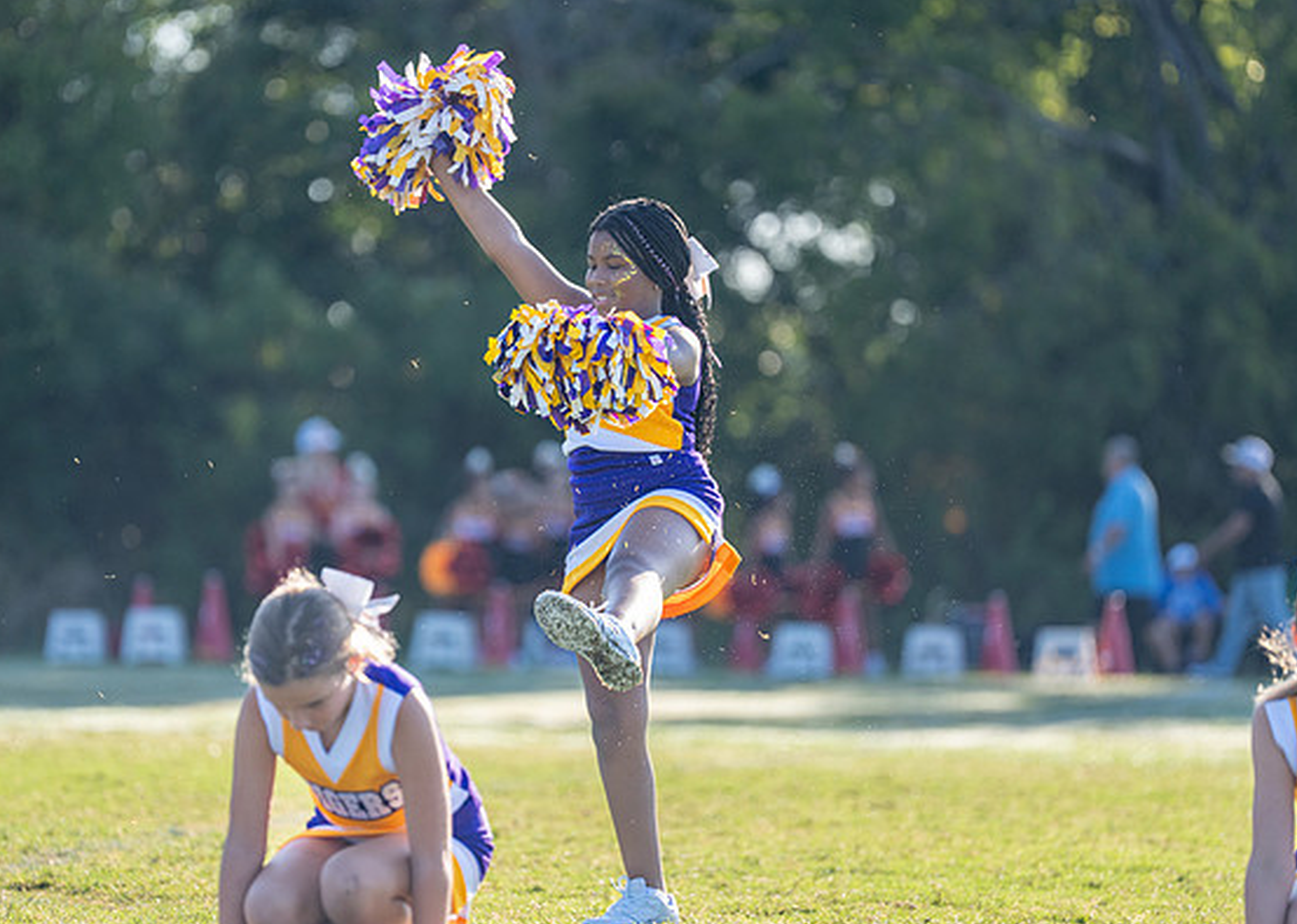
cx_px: 537
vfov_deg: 6.8
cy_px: 486
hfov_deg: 9.5
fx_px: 7804
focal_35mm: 212
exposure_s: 1/2000
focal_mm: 171
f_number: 2.8
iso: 400
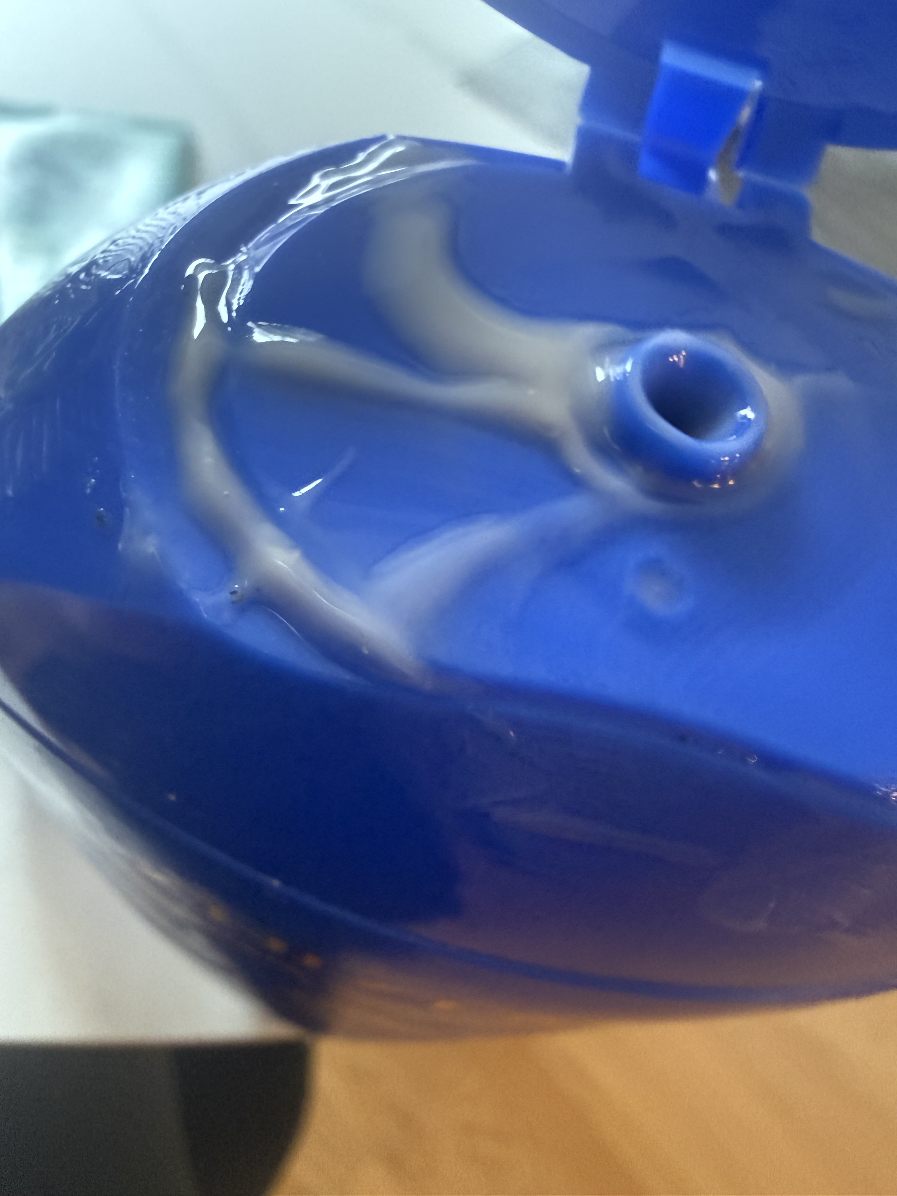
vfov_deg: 71.6
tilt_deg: -58.5
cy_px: 598
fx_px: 829
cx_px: 448
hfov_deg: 56.8
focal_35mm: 24
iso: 1250
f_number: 2.2
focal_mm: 2.22
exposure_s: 1/60
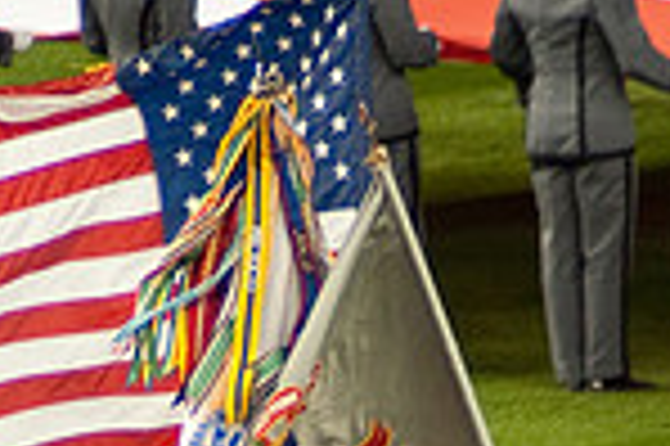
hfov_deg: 1.5
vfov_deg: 1.0
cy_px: 649
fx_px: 26027
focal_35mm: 1400
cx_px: 495
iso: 640
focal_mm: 240
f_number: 5.3
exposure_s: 1/200
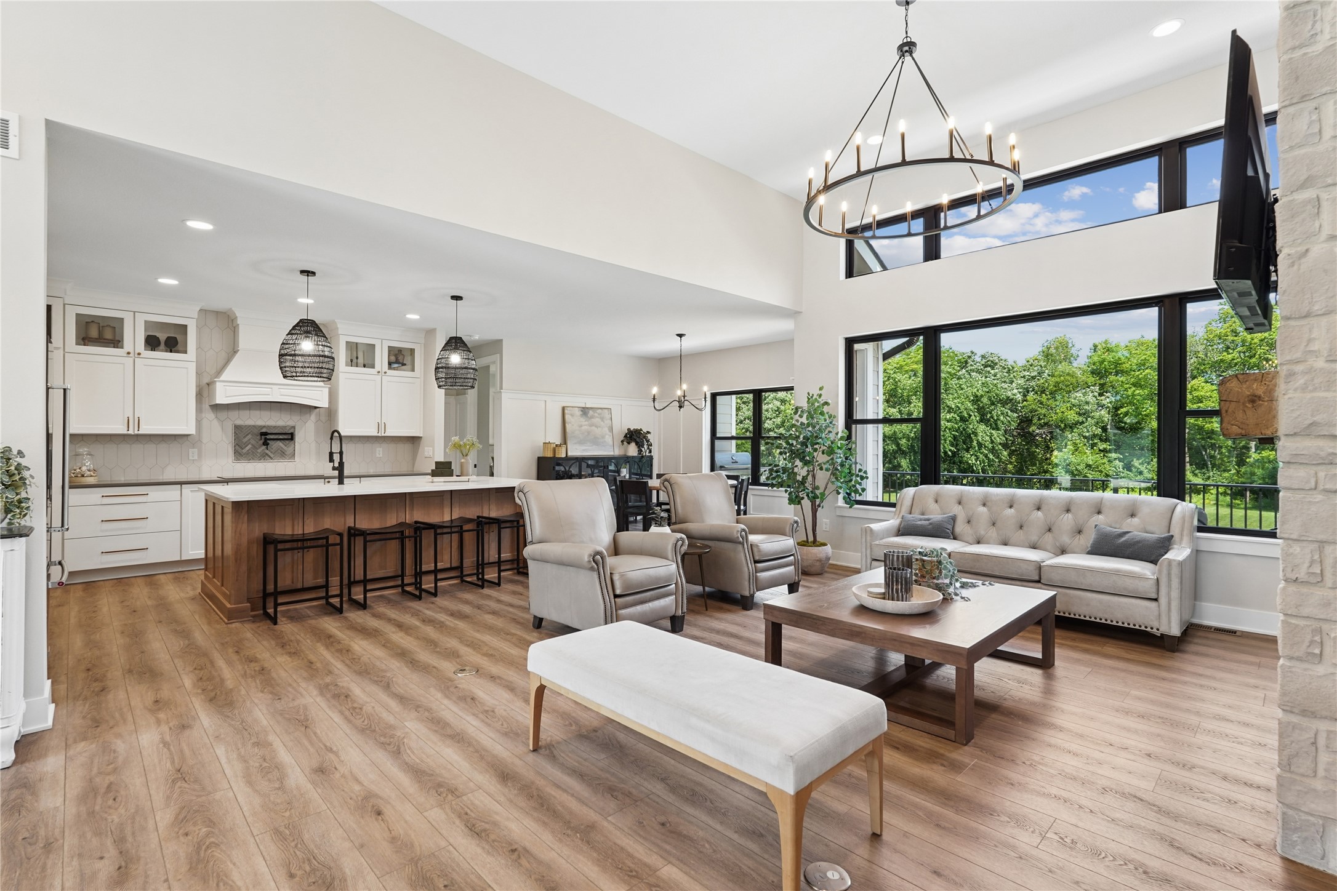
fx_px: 631
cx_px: 668
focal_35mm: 17
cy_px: 446
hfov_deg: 93.3
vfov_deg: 70.4
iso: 400
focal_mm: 17
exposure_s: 1/40
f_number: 9
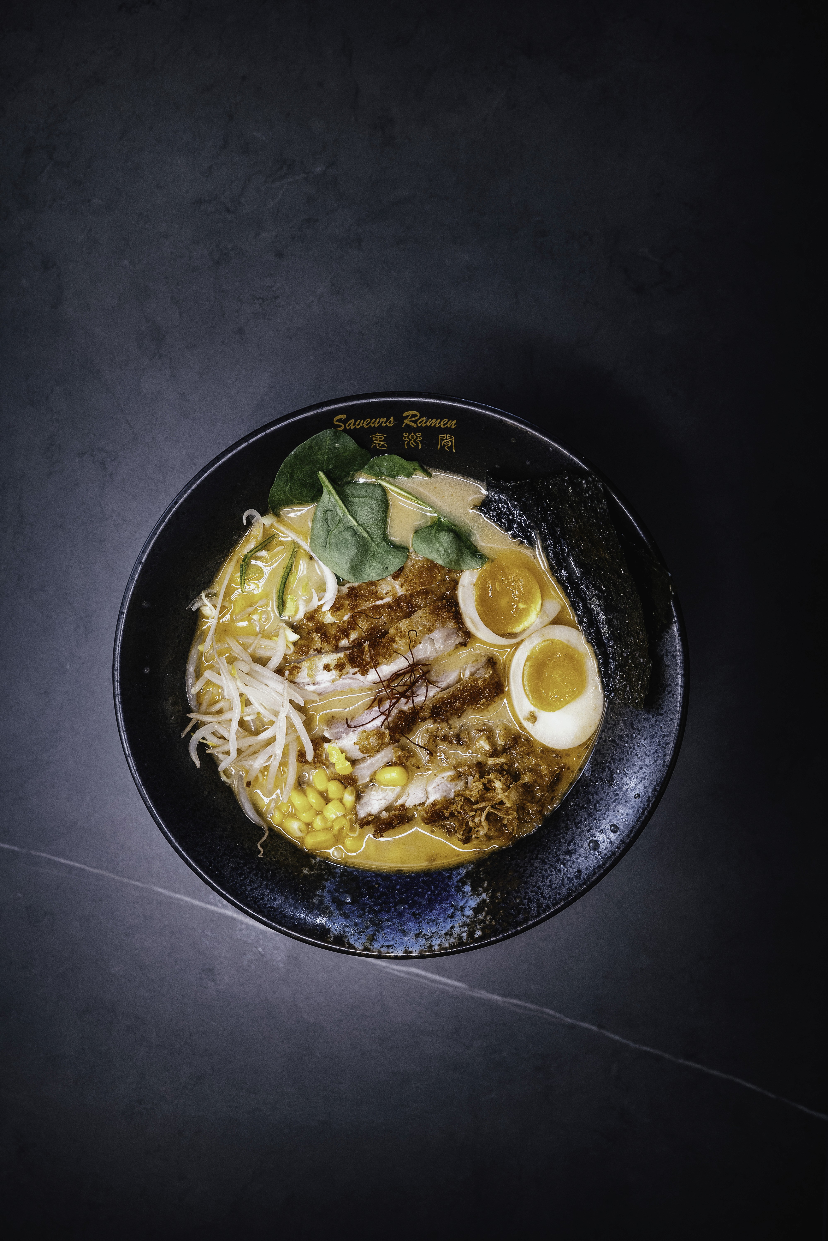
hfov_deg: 38.9
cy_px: 620
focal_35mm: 34
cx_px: 414
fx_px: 1173
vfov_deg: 55.8
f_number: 4
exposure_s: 1/125
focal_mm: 34
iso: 1000
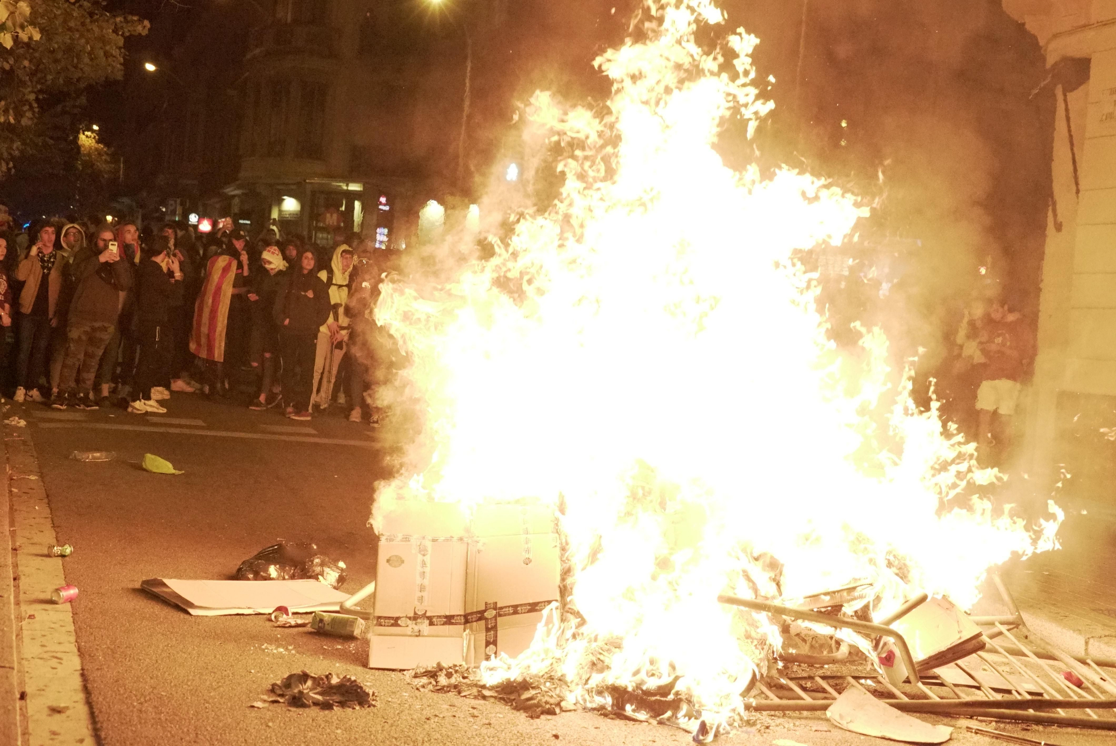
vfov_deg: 24.7
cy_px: 373
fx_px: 1706
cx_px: 558
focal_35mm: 55
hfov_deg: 36.2
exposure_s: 1/640
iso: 32000
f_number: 6.3
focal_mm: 55
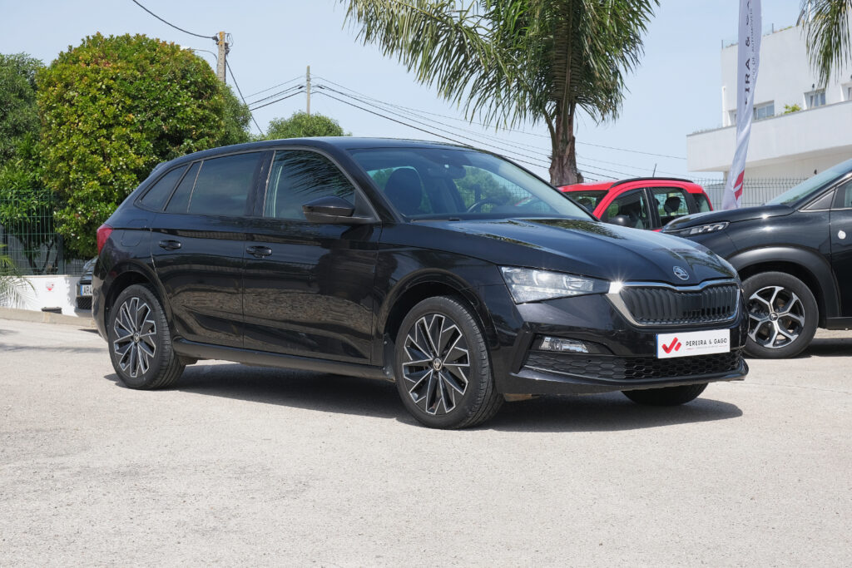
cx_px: 426
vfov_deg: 20.0
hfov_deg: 29.7
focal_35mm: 68
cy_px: 284
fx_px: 1609
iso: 160
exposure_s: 1/200
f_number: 9
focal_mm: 45
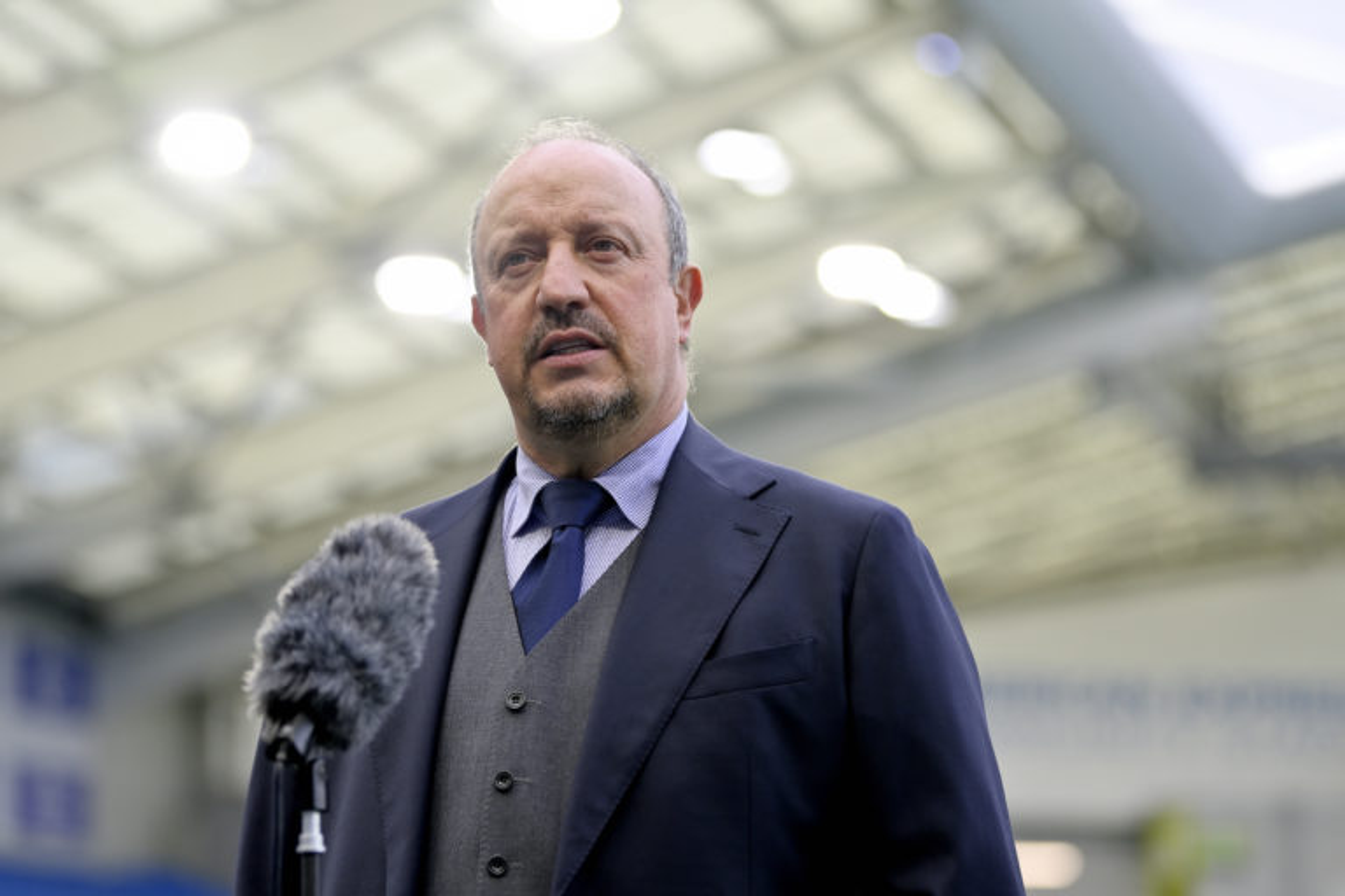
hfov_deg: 18.3
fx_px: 4184
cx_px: 672
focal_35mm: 112
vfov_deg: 12.2
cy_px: 448
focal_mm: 112
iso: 500
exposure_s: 1/1250
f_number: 2.8
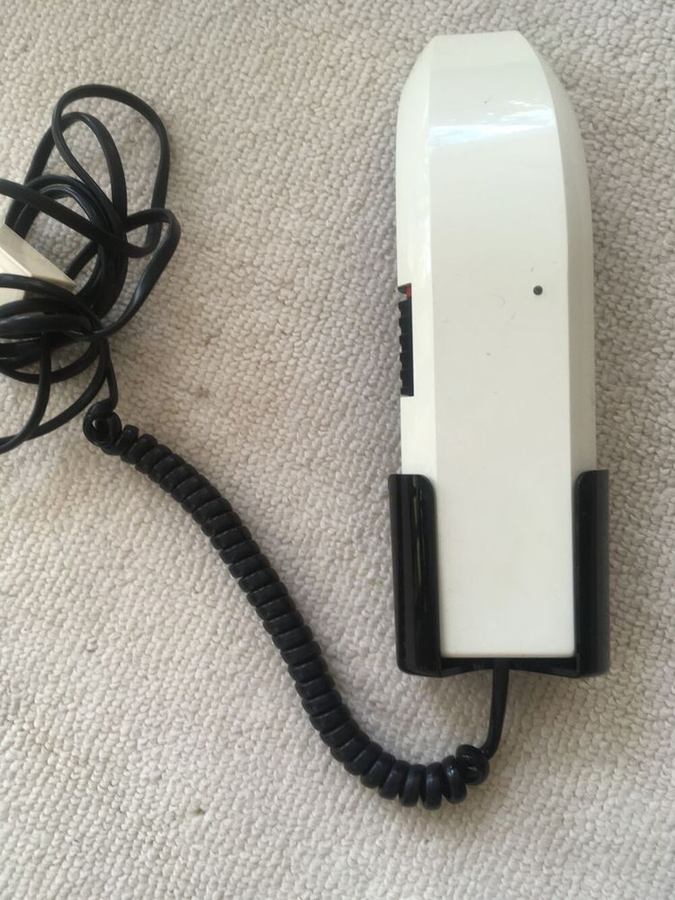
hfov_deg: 48.2
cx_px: 338
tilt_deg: -83.0
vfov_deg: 61.7
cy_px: 450
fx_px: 754
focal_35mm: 29
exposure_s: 1/50
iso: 32
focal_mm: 4.15
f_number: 2.2
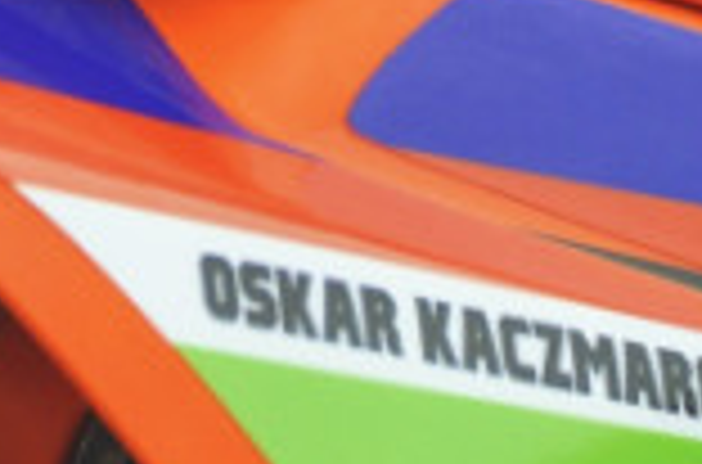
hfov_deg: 4.0
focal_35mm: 520
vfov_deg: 2.6
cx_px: 259
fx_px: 10109
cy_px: -315
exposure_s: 1/500
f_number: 5.3
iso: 800
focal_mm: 80
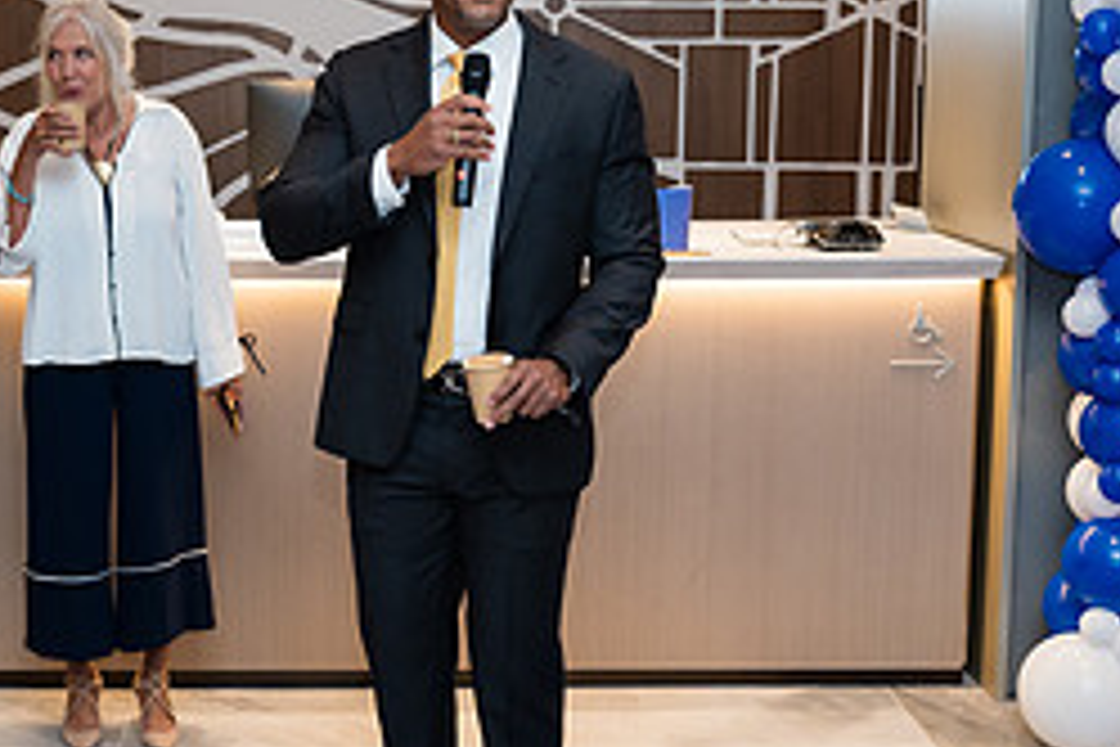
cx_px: 396
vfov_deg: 21.2
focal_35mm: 64
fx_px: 1991
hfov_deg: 31.2
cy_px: 306
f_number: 3.2
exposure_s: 1/160
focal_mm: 27.5
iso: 400
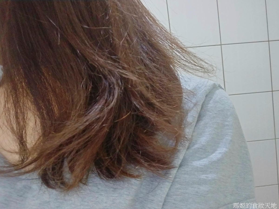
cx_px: 140
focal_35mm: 22
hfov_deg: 76.4
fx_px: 177
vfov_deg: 61.1
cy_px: 104
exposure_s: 1/5
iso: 800
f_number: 2
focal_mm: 3.86
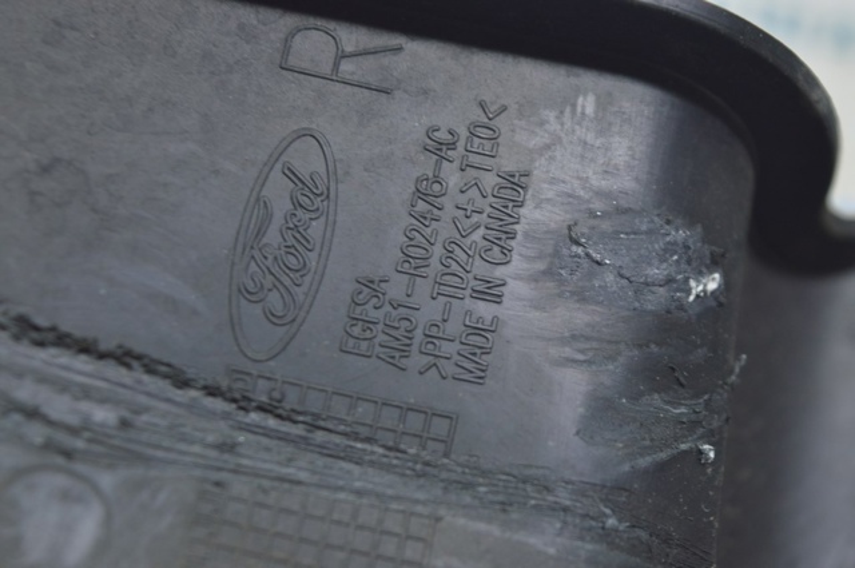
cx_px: 428
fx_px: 1957
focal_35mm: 82
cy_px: 284
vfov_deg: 16.5
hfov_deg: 24.6
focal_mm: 55
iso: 400
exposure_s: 1/20
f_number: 5.6
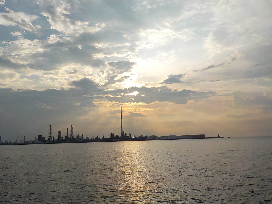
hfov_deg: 60.0
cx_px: 136
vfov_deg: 46.8
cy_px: 102
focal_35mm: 30
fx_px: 236
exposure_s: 1/640
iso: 125
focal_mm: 4.1
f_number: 6.6
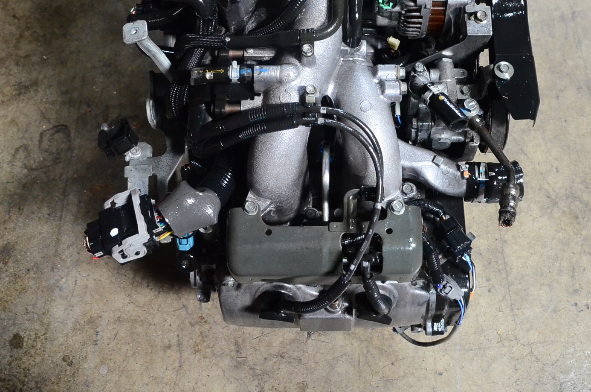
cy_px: 50
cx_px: 336
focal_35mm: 48
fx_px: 786
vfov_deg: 27.1
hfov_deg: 41.1
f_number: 4.5
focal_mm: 18
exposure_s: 1/80
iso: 2500
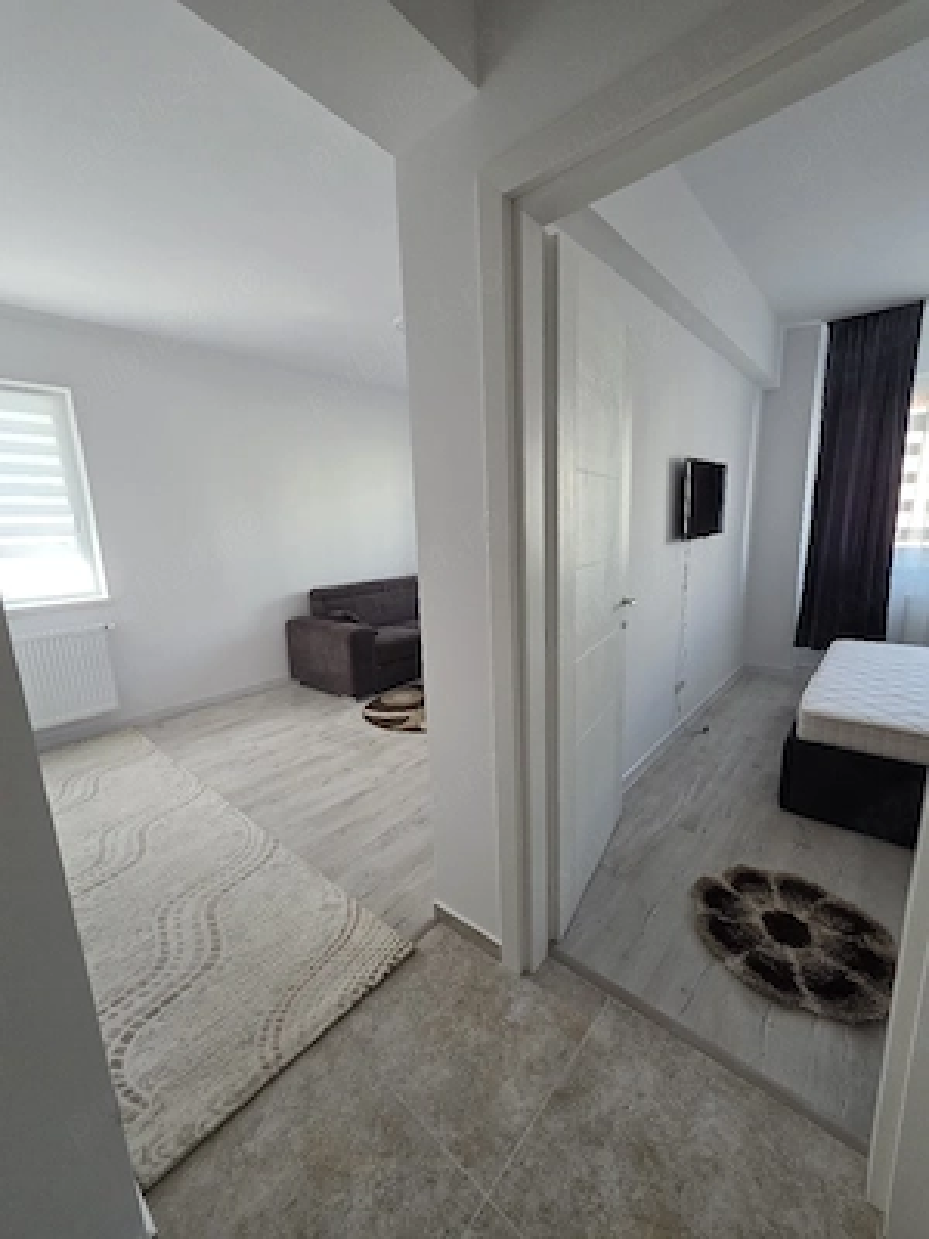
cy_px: 620
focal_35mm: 13
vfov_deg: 106.2
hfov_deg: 89.9
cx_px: 464
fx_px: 465
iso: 400
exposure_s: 1/204
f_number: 1.9
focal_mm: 2.2
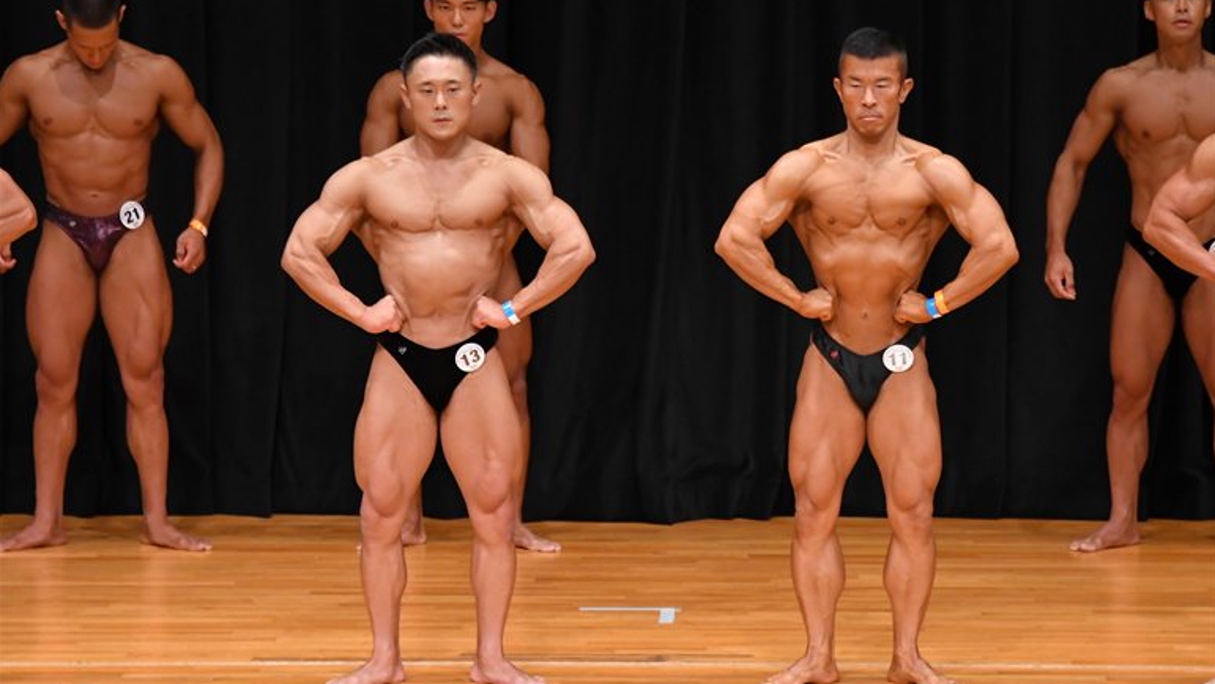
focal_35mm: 284
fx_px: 9151
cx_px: 609
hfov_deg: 7.6
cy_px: 358
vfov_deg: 4.3
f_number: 5.6
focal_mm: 180
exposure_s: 1/400
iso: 4000
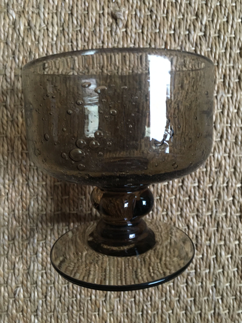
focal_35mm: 29
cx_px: 121
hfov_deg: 48.2
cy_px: 162
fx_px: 270
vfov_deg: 61.7
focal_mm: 4.15
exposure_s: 1/17
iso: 400
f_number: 2.2
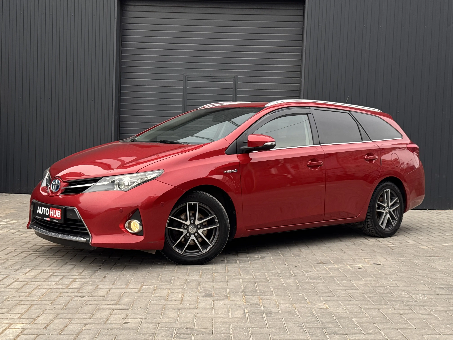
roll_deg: -2.0
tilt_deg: -2.0
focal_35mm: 48
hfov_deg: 39.7
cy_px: 170
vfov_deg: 30.3
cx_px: 226
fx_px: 628
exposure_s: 1/481
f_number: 1.78
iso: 64
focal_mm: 6.76
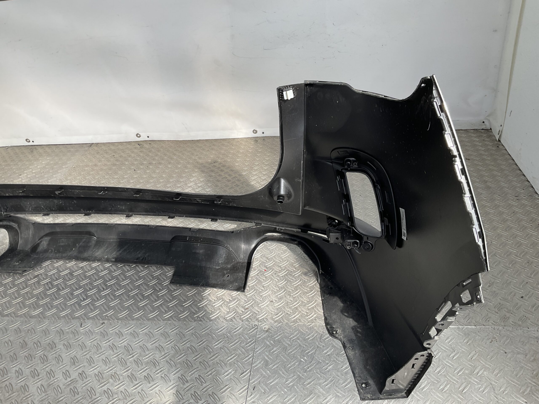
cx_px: 270
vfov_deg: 48.2
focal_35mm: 29
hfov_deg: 61.7
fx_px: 452
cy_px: 202
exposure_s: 1/235
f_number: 1.8
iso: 16
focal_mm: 3
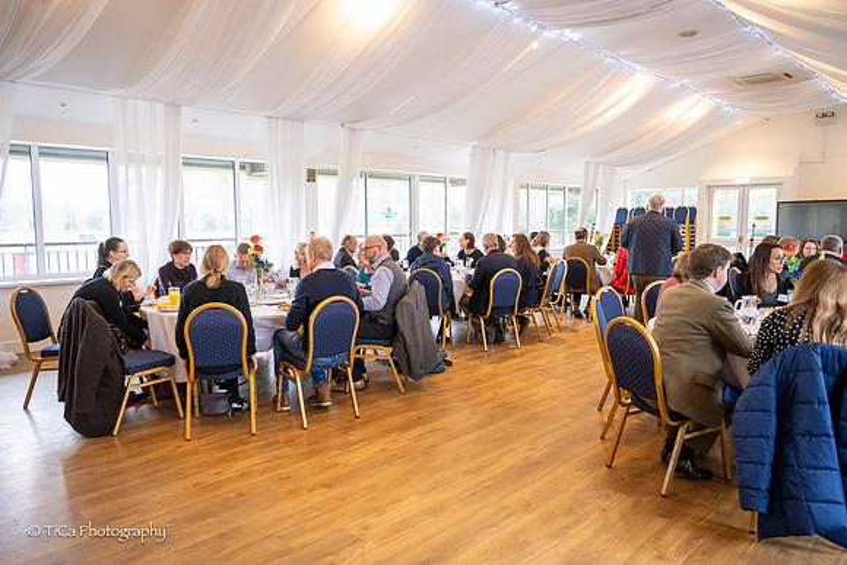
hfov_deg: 71.4
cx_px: 424
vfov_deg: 51.3
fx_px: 589
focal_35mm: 25
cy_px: 282
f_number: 3.2
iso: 800
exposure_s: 1/40
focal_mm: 24
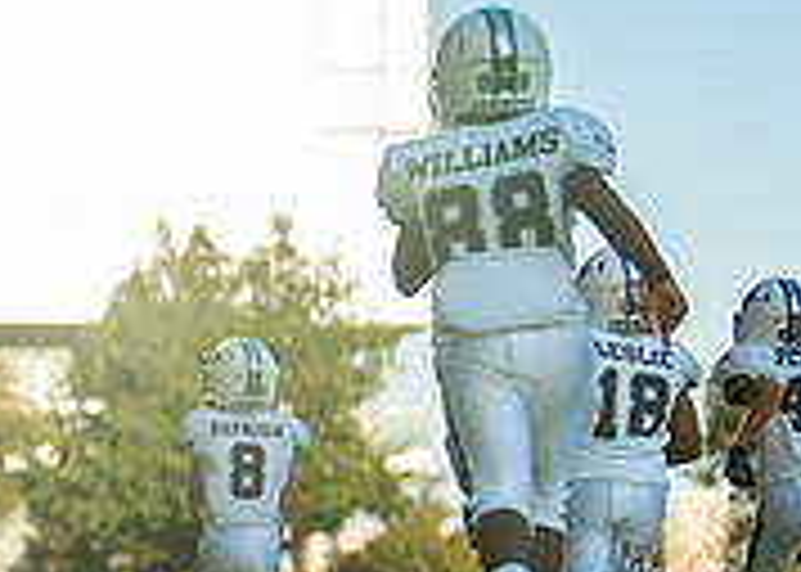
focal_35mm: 174
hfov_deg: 11.2
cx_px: -302
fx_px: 3957
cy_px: 369
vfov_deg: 8.3
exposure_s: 1/3200
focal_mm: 50
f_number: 1.2
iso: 125
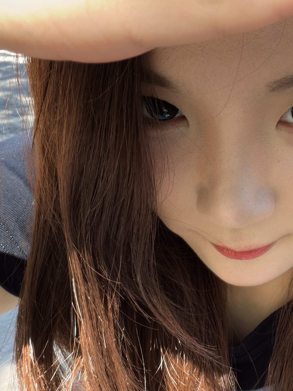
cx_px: 294
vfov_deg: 44.3
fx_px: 474
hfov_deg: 31.7
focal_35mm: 42
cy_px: 138
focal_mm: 2.71
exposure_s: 1/78
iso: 40
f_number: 1.9
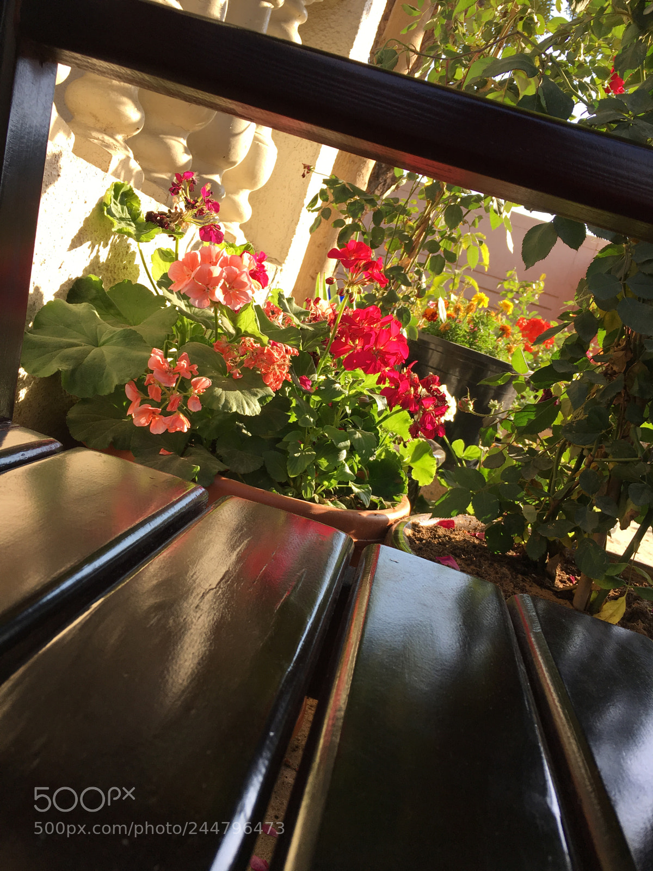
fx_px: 729
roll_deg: -18.5
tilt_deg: -7.5
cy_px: 436
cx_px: 326
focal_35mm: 29
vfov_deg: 61.7
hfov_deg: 48.2
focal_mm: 4.15
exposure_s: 1/370
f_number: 2.2
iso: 25
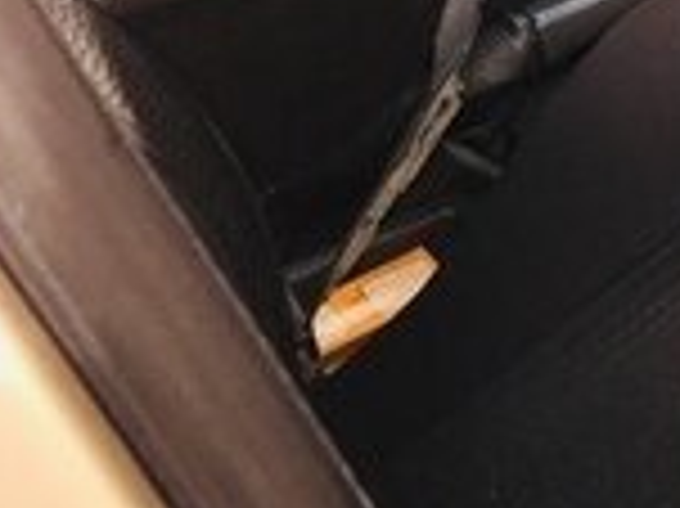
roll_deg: -2.8
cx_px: 1148
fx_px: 2493
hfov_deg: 14.1
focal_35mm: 127
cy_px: -348
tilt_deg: -29.7
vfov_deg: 11.0
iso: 32
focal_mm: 4.15
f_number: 2.2
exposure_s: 1/50
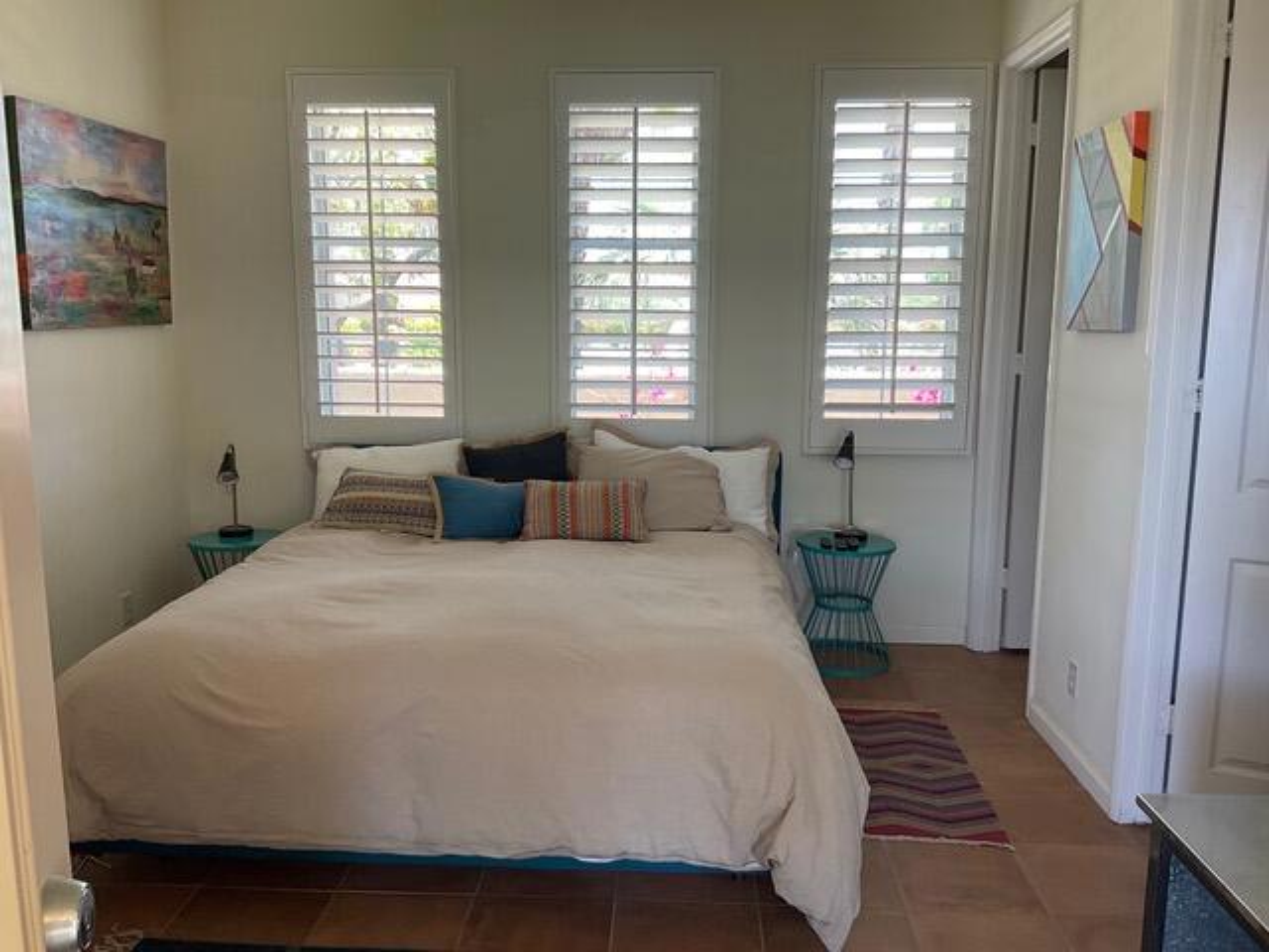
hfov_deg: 61.7
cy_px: 476
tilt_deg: -7.7
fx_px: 1063
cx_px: 634
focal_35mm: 29
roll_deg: -0.5
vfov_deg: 48.2
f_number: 1.8
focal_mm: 3
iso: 32
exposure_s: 1/60
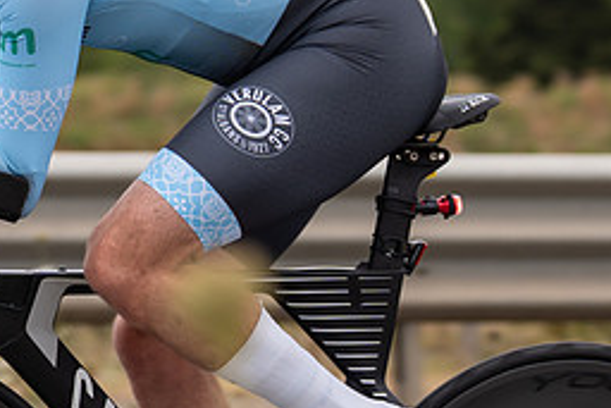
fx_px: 5536
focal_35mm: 326
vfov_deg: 4.2
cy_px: 135
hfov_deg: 6.3
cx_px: -119
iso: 100
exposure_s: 1/800
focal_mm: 70
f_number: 2.8
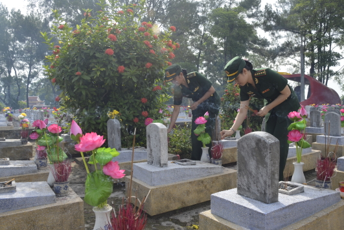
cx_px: 174
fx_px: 296
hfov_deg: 60.3
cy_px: 112
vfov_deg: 42.3
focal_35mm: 31
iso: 200
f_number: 6.3
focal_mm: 20
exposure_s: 1/160
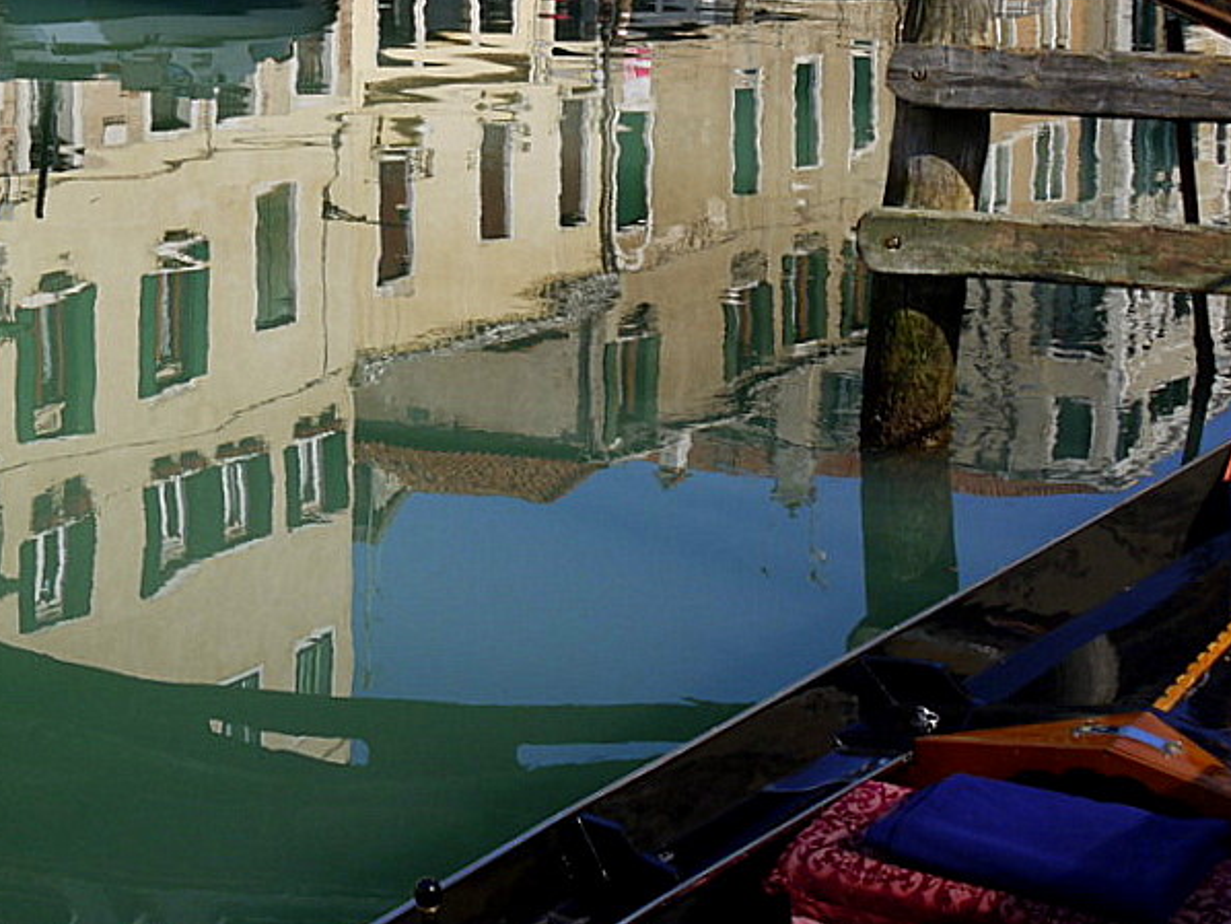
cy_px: 49
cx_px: 117
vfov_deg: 18.7
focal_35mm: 77
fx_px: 2739
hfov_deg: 24.6
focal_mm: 18
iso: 100
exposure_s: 1/80
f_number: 16
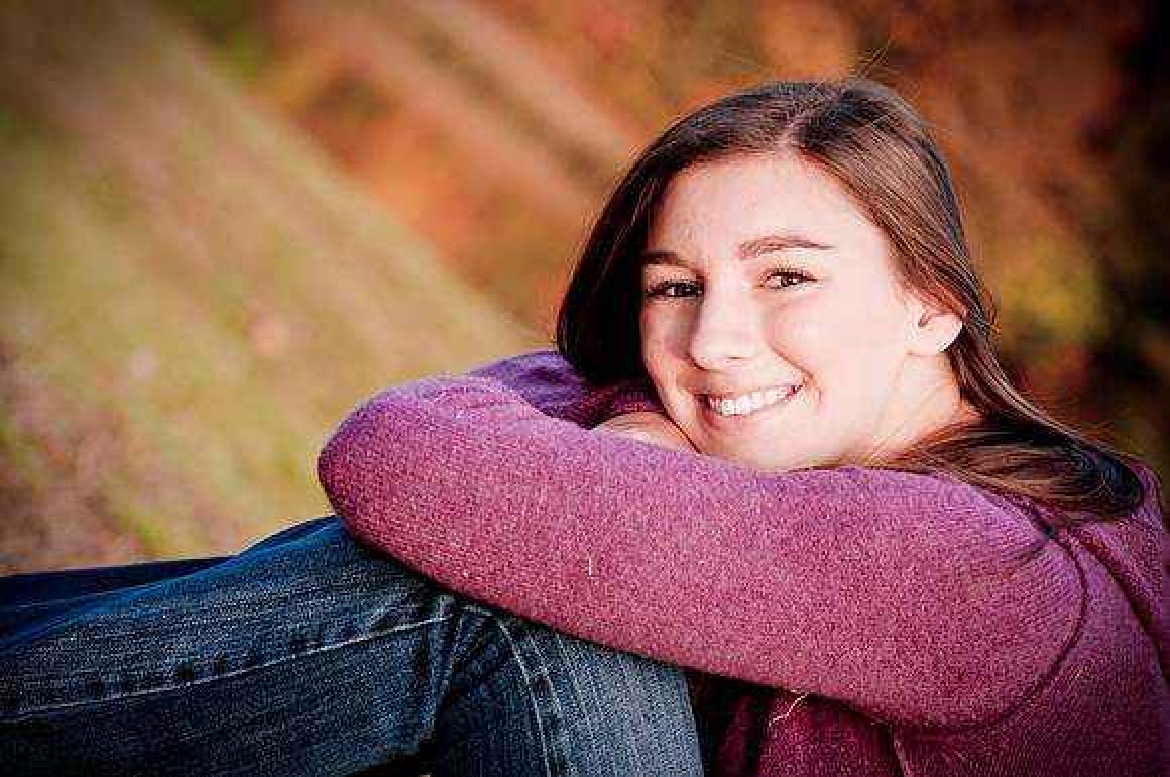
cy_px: 388
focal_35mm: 105
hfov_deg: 19.5
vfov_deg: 13.0
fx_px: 3408
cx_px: 585
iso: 100
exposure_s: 1/200
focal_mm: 70
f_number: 2.8
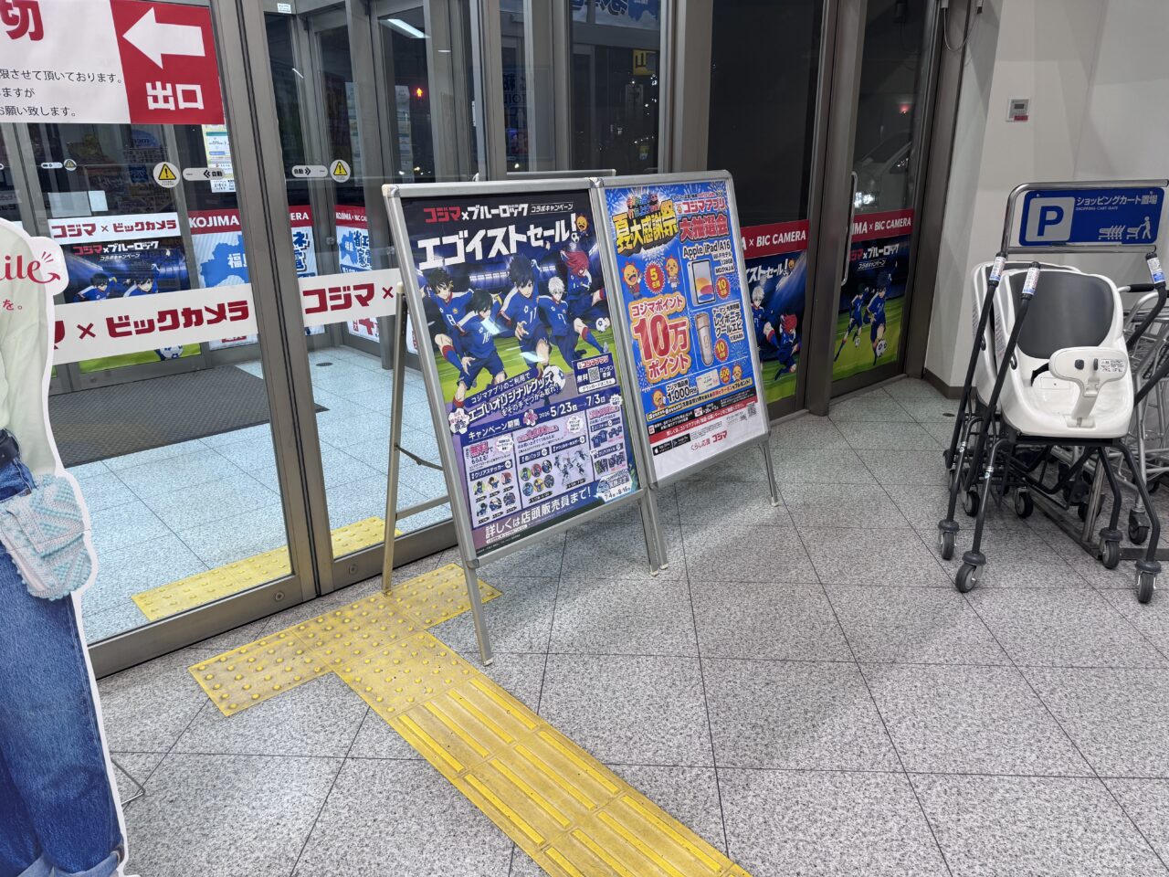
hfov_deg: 71.6
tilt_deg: -18.5
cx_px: 584
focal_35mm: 24
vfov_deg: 56.8
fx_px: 810
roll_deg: +1.8
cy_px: 438
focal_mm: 6.76
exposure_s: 1/100
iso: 50
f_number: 1.78
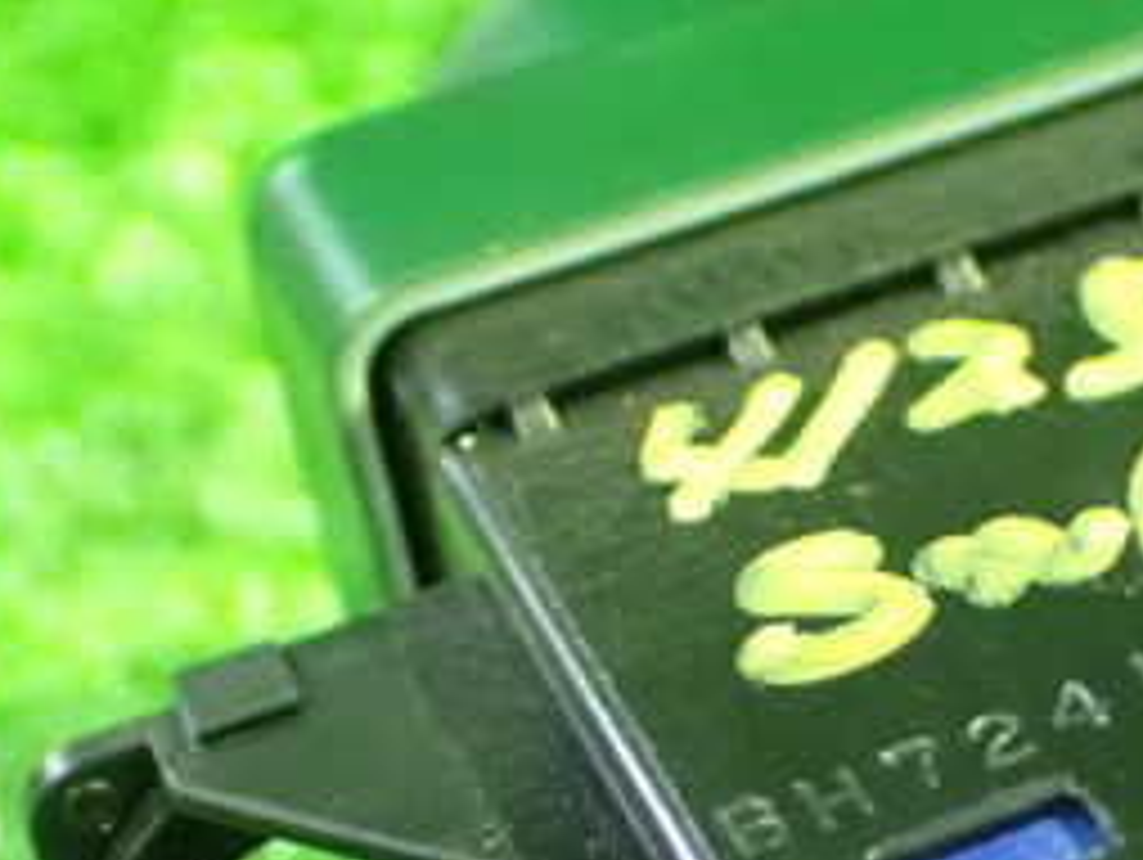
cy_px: 648
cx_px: 927
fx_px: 3900
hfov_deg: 16.5
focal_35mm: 118
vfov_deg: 12.5
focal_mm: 9.01
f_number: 3.2
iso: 1600
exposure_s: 1/13
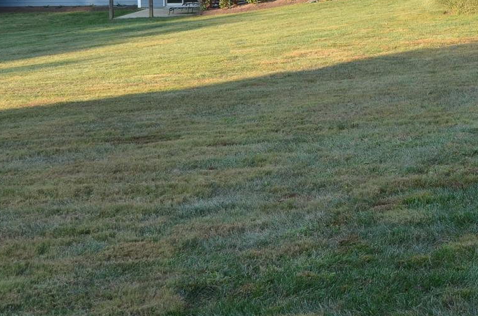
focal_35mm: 85
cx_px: 469
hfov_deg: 23.0
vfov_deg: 15.2
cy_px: -94
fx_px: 1130
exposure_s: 1/200
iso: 200
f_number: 7.1
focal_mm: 21
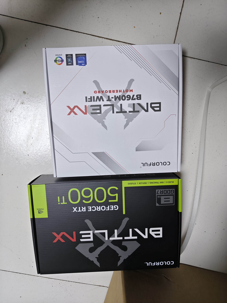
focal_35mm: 23
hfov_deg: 58.9
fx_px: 201
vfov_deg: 73.9
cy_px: 152
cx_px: 114
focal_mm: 5.56
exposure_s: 1/100
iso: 489
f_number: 1.88
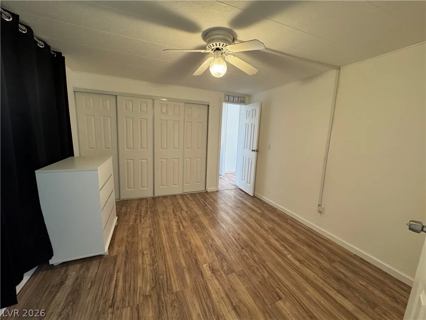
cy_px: 160
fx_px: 172
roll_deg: -2.6
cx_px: 213
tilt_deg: -9.9
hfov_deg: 102.1
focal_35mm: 14
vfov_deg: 85.7
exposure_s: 1/60
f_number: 2.2
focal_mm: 2.22
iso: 250
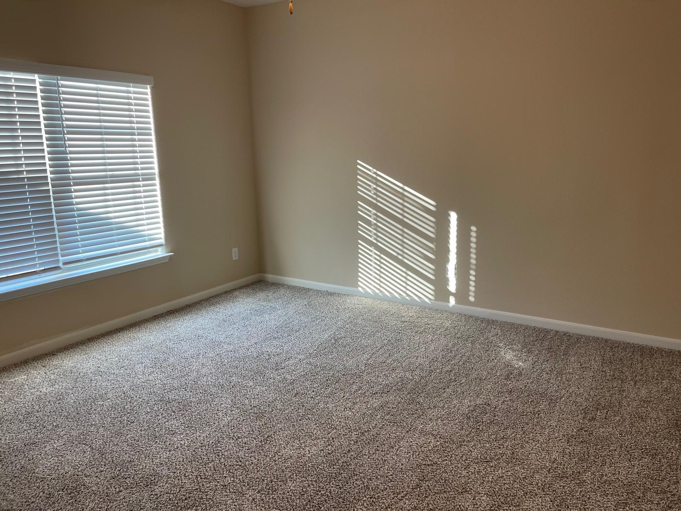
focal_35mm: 26
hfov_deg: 67.3
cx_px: 340
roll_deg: +0.4
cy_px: 256
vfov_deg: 53.1
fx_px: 511
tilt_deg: -11.0
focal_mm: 5.1
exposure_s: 1/120
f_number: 1.6
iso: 125
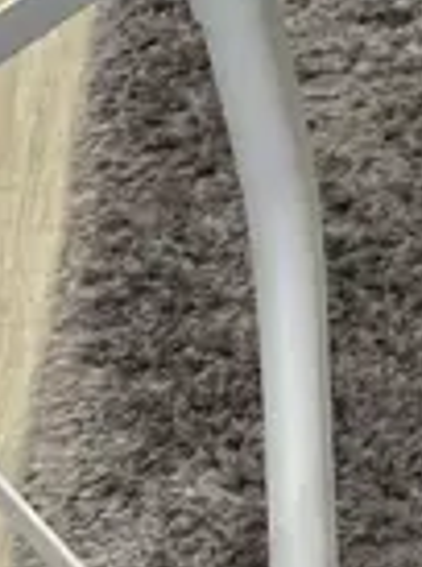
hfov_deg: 7.5
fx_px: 2940
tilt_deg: -40.3
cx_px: 1105
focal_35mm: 180
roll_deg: -4.0
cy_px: -459
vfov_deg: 10.4
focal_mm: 6.86
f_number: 1.78
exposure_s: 1/100
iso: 125
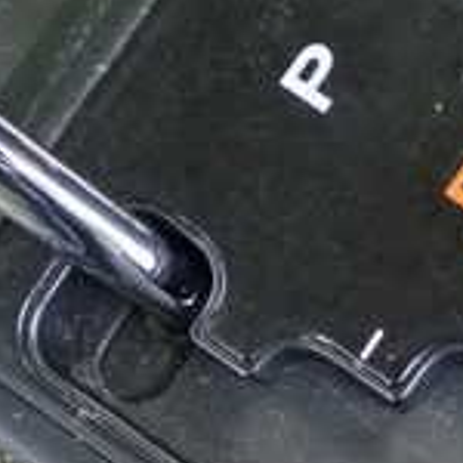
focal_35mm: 134
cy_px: 269
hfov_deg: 13.0
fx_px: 2028
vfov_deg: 13.0
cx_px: 346
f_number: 2.7
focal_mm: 6.83
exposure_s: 1/125
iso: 1600
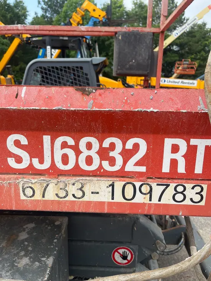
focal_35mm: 26
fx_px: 211
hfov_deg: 53.1
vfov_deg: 67.3
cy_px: 140
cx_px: 106
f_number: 1.6
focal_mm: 5.1
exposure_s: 1/1477
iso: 50
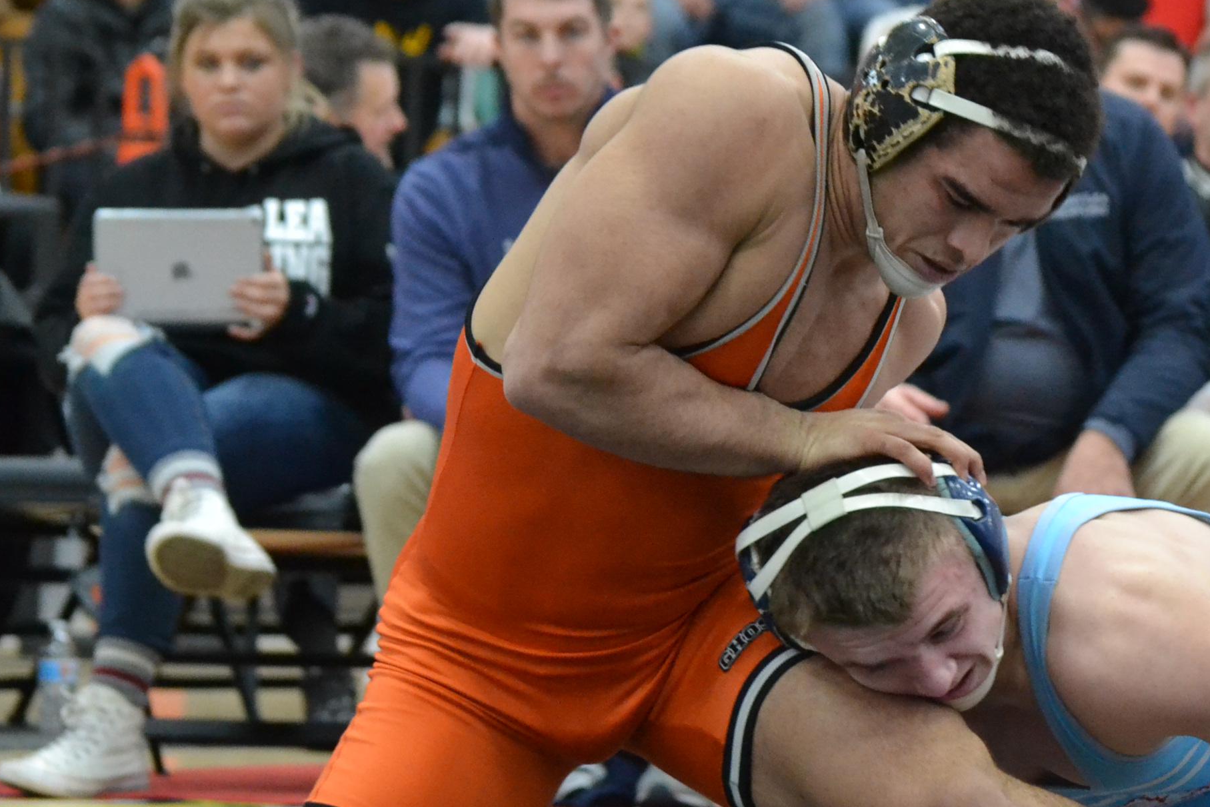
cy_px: 540
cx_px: 881
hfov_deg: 6.9
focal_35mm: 300
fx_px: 10081
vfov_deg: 4.6
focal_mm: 105
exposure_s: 1/125
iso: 3200
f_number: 4.5
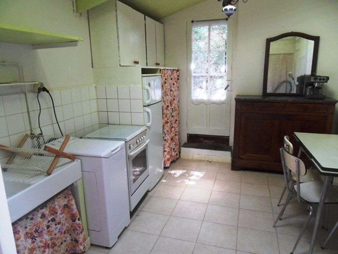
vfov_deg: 56.8
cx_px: 169
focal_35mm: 24
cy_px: 127
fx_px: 234
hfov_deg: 71.6
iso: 200
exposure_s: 1/30
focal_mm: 4.2
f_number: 3.3
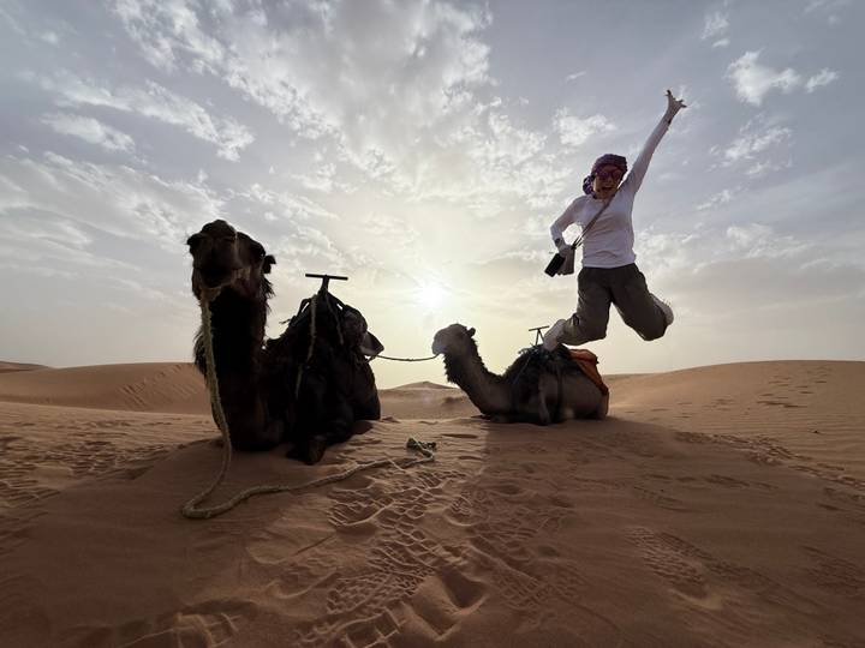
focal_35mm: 14
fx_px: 350
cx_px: 432
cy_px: 324
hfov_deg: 102.1
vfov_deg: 85.7
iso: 50
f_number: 2.2
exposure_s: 1/10101
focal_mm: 2.22
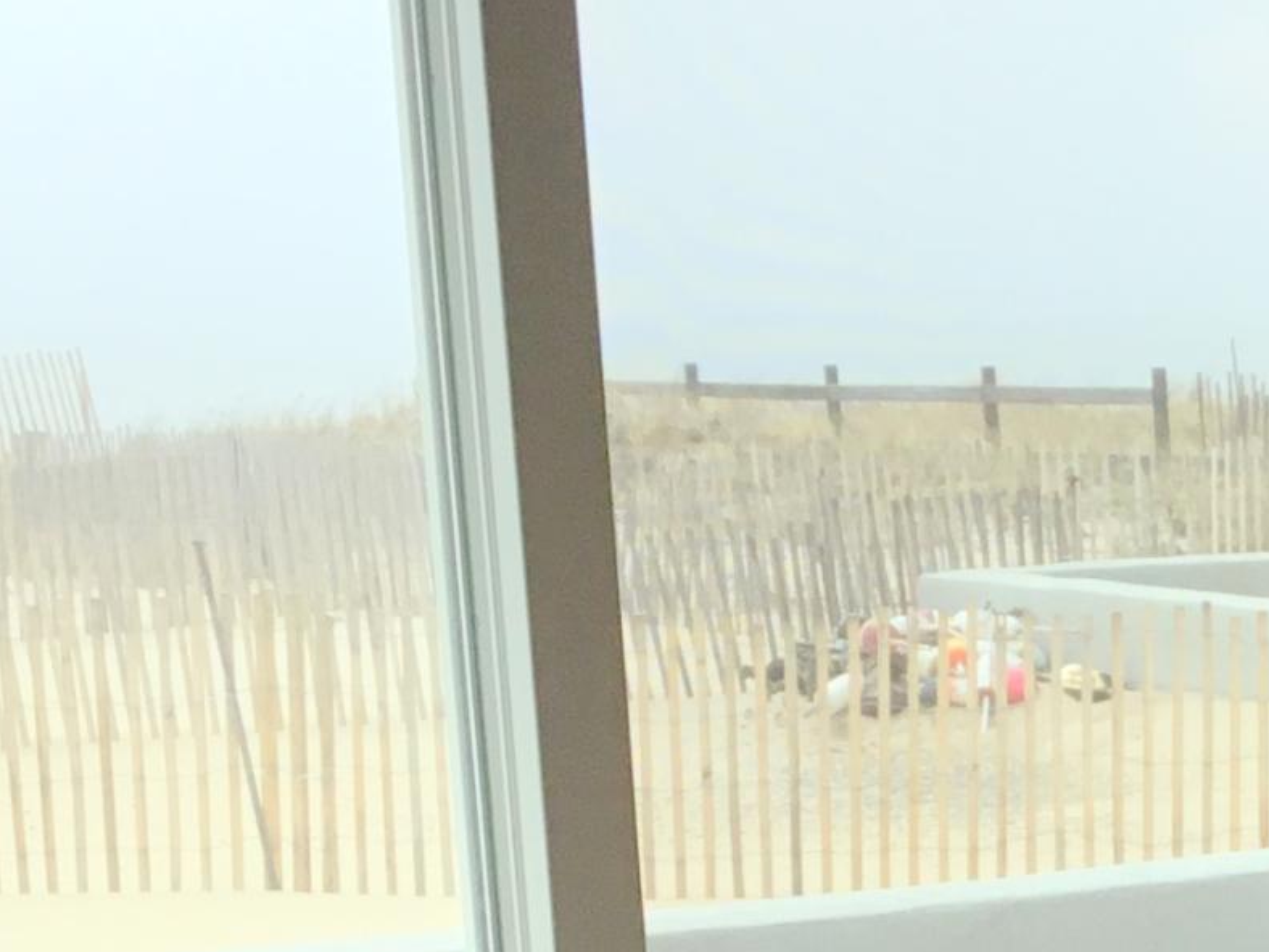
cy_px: 1476
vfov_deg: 11.9
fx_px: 4326
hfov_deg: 15.9
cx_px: 1628
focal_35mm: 118
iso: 25
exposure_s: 1/762
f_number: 2.4
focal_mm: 3.3
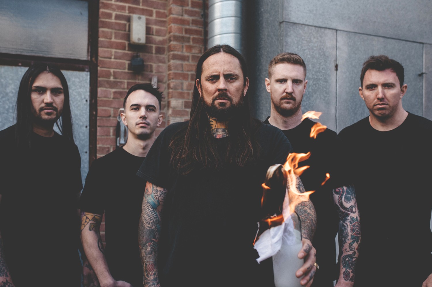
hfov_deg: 54.5
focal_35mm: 35
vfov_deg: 37.8
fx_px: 420
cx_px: 216
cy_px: 144
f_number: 4
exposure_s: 1/640
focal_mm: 35
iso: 400
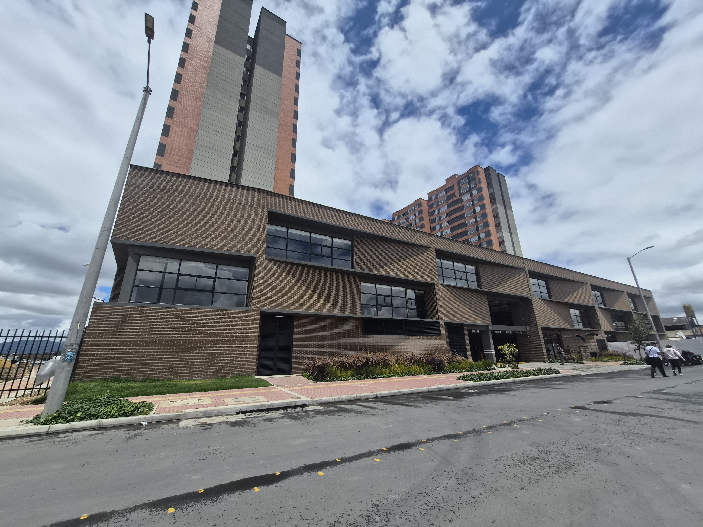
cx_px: 352
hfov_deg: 106.2
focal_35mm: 13
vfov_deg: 89.9
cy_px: 264
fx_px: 264
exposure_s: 1/2432
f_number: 2.2
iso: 25
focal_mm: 1.7
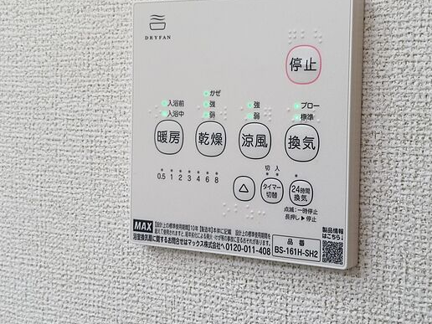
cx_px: 241
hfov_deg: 31.2
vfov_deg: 23.6
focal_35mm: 62
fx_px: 774
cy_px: 131
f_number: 1.7
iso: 500
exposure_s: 1/60
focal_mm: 4.7
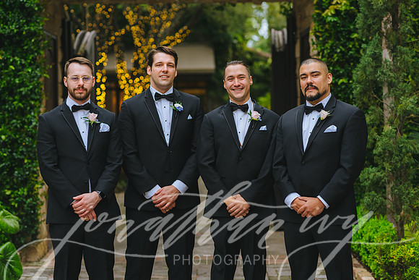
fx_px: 989
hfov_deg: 23.9
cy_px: 140
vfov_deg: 16.1
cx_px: 210
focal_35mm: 85
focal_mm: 85
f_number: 2.8
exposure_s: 1/800
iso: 400
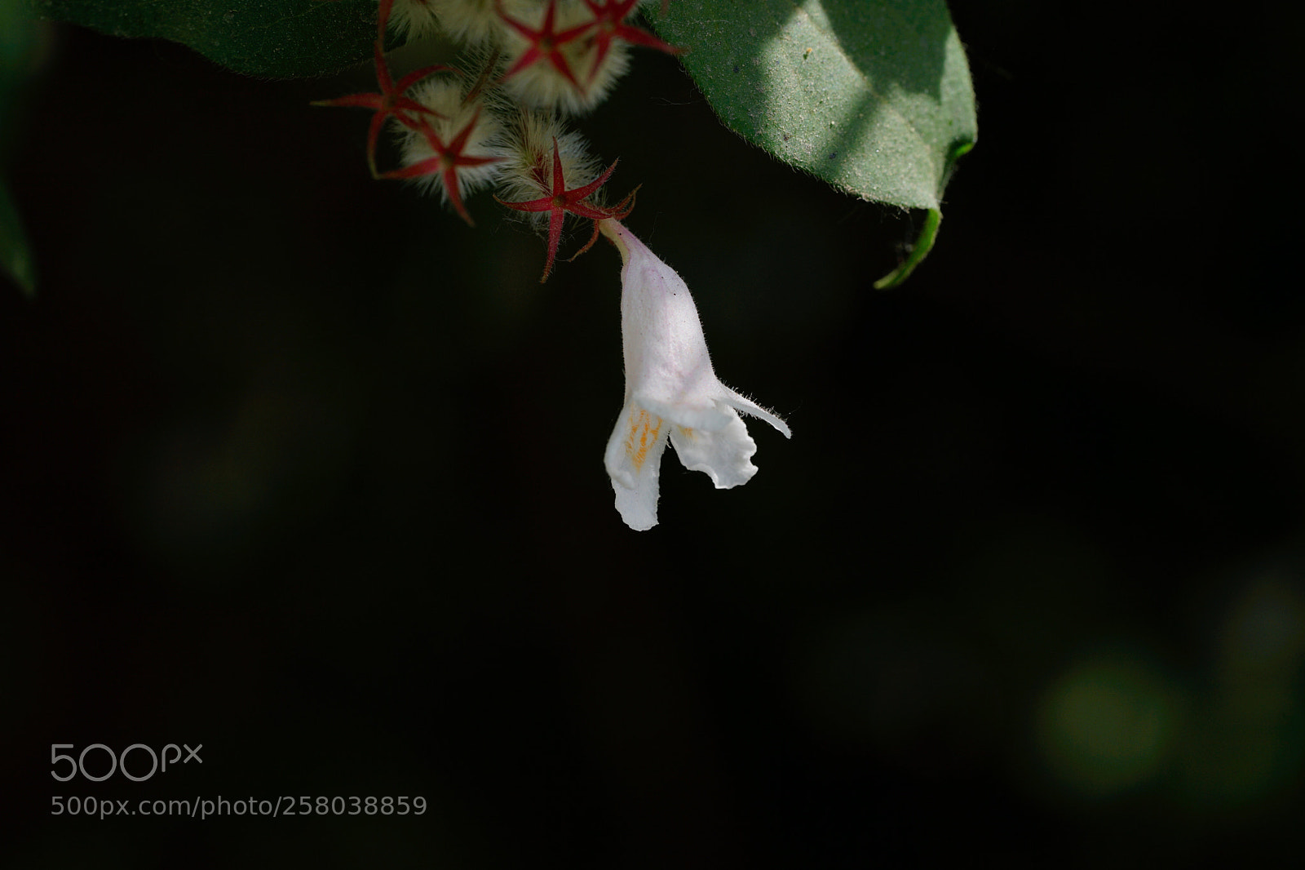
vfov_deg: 15.2
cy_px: 435
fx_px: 3262
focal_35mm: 90
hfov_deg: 22.6
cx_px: 652
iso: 100
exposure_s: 1/200
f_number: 8
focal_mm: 90
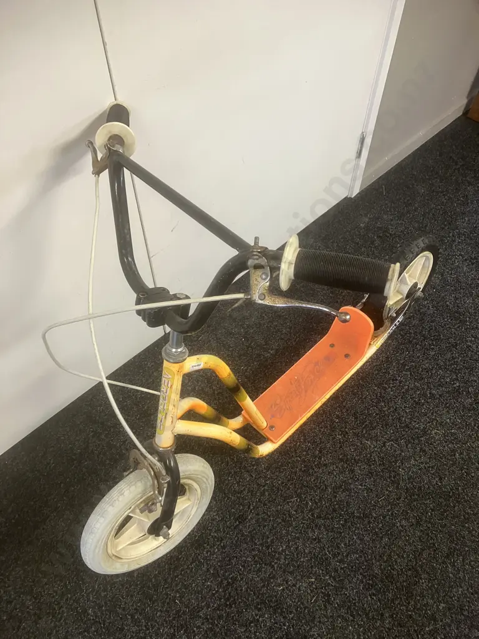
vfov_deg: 63.4
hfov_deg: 49.7
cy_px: 320
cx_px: 240
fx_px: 517
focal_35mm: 28
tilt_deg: -55.0
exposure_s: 1/50
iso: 200
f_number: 1.8
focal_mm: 3.99
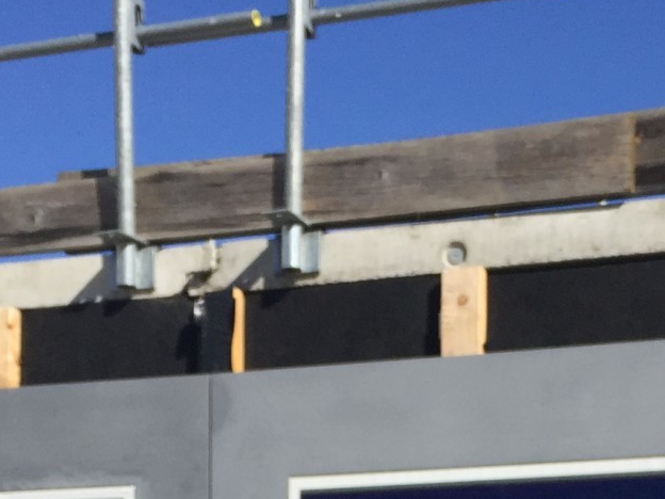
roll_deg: +0.3
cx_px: 449
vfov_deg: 14.6
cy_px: 787
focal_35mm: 93
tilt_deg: -1.5
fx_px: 1787
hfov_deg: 21.0
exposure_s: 1/3300
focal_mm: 4.15
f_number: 2.2
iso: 32
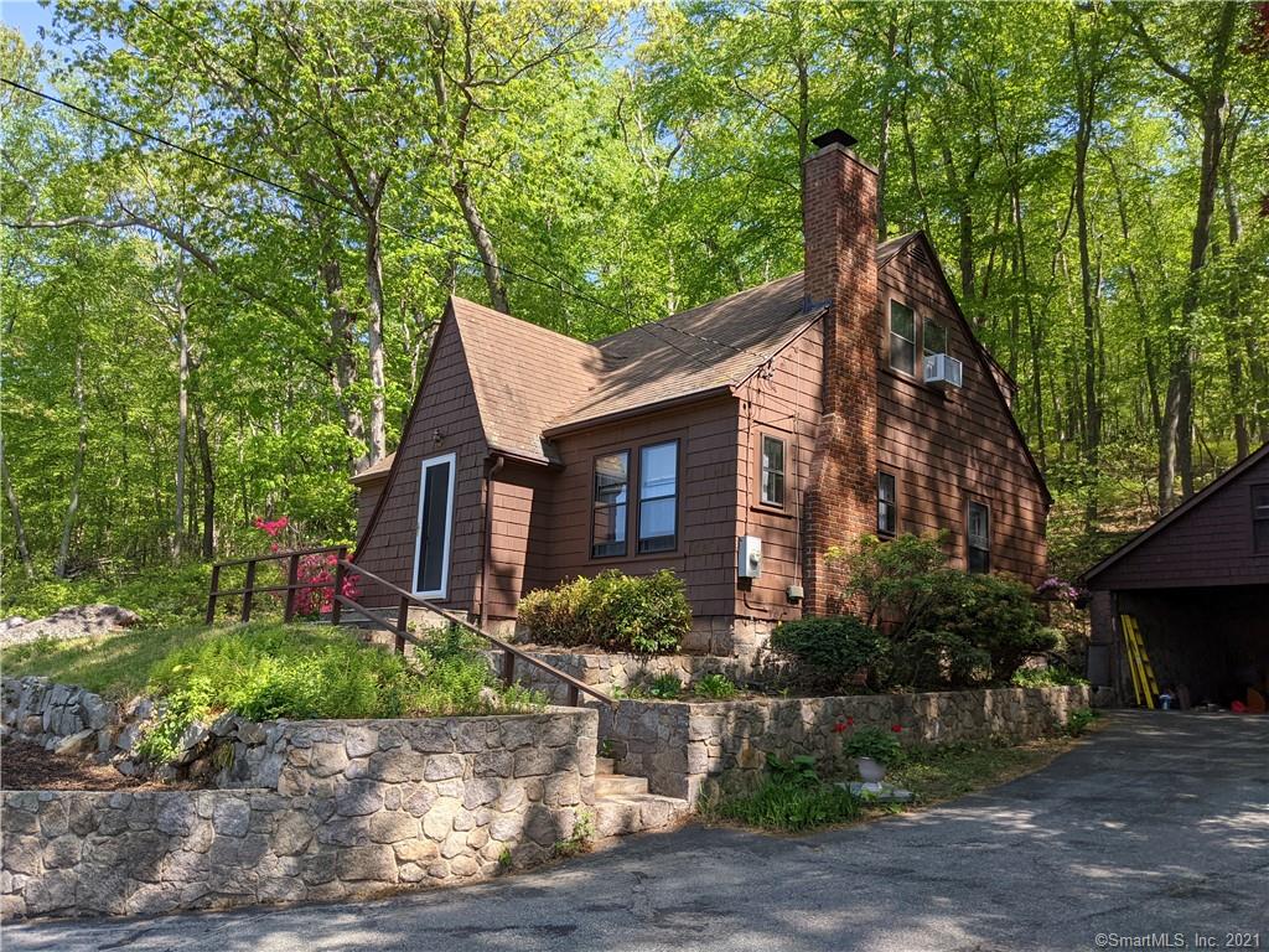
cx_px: 634
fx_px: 990
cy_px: 476
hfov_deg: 65.3
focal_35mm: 27
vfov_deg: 51.4
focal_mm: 4.38
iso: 59
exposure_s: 1/1376
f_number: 1.73
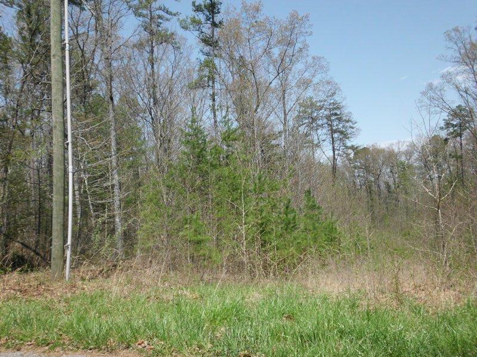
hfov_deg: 51.4
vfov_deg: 39.7
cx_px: 238
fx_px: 496
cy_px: 178
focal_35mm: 36
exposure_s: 1/206
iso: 100
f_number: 8.3
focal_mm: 6.57
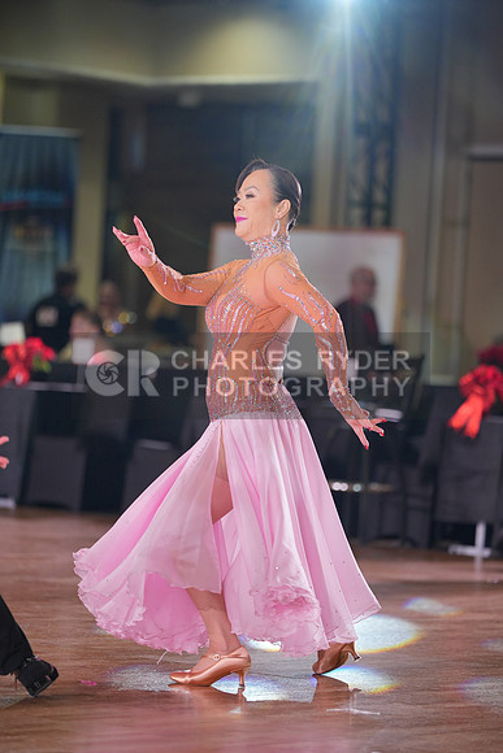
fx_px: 3393
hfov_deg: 8.5
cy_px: 376
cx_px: 252
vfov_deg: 12.7
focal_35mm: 162
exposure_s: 1/400
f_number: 2.8
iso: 1000
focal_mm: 162
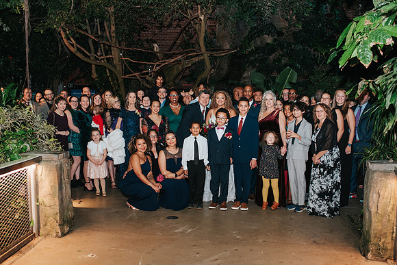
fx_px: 390
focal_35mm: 35
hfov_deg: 53.9
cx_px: 198
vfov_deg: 37.5
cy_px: 132
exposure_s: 1/200
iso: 1000
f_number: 2.8
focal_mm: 35
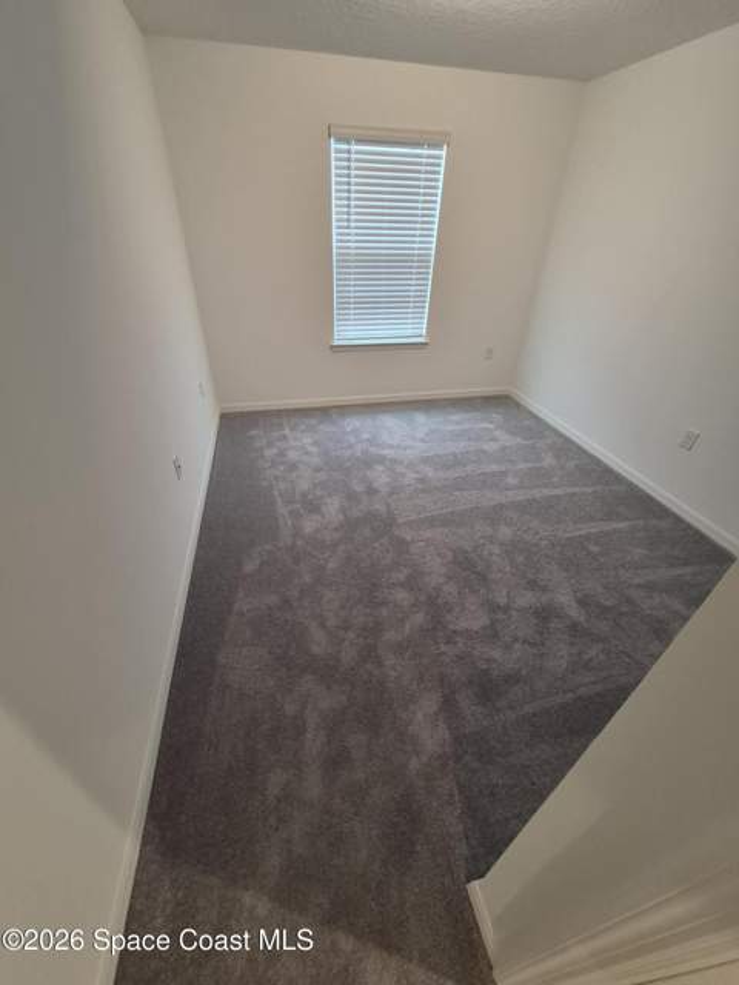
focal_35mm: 13
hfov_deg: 89.9
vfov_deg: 106.2
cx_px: 370
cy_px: 492
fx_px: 370
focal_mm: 1.74
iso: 200
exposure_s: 1/60
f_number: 2.2
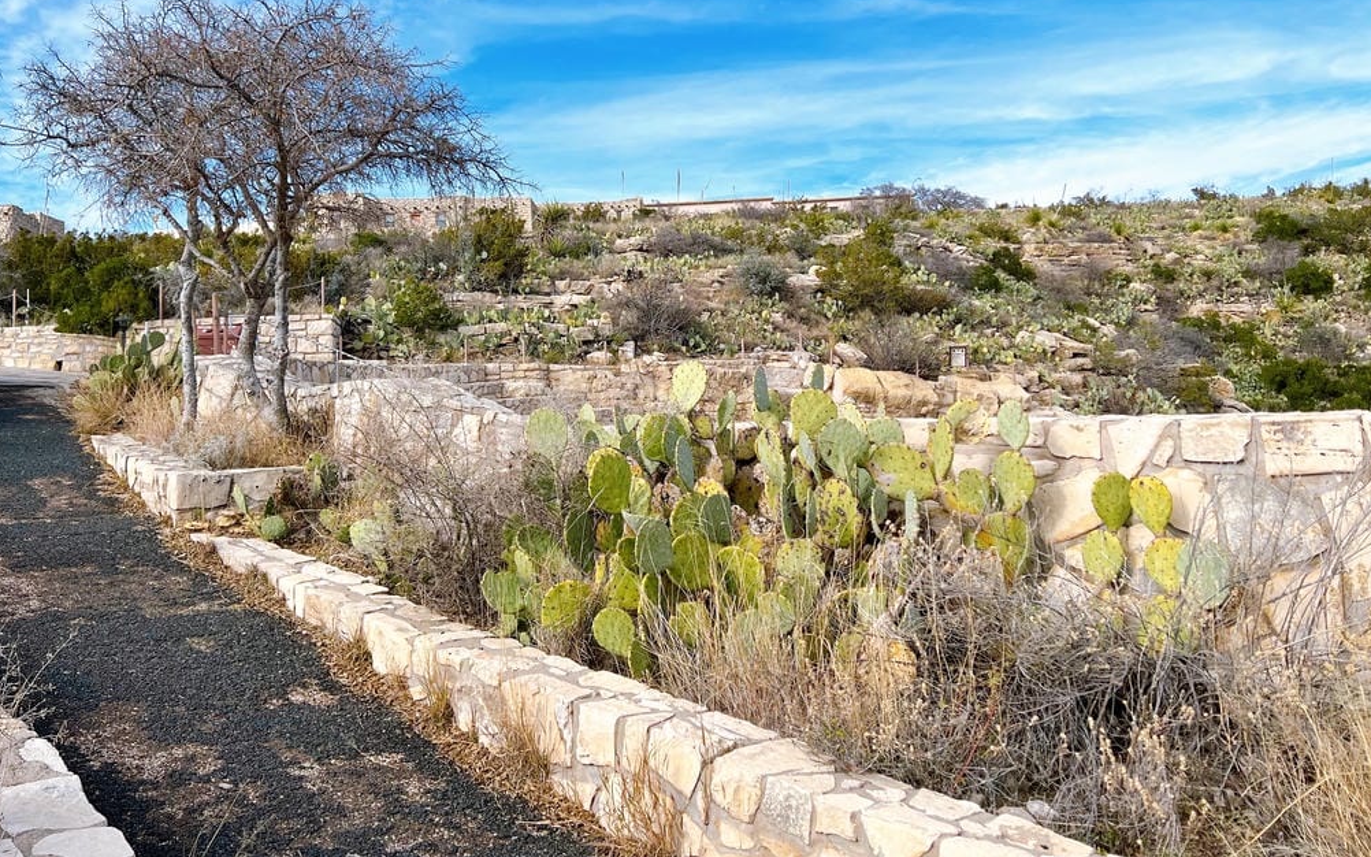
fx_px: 1233
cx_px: 572
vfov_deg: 37.9
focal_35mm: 33
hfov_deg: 57.8
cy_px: 292
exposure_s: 1/3257
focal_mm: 5.7
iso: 50
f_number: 1.5
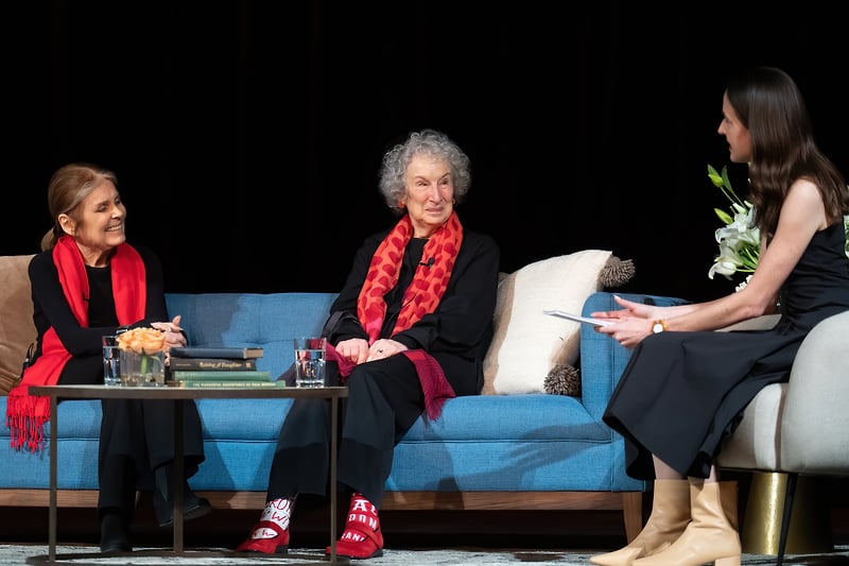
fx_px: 4711
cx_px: 391
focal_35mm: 200
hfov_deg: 10.3
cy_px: 260
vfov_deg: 6.9
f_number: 4
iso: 5000
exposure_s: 1/200
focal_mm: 185
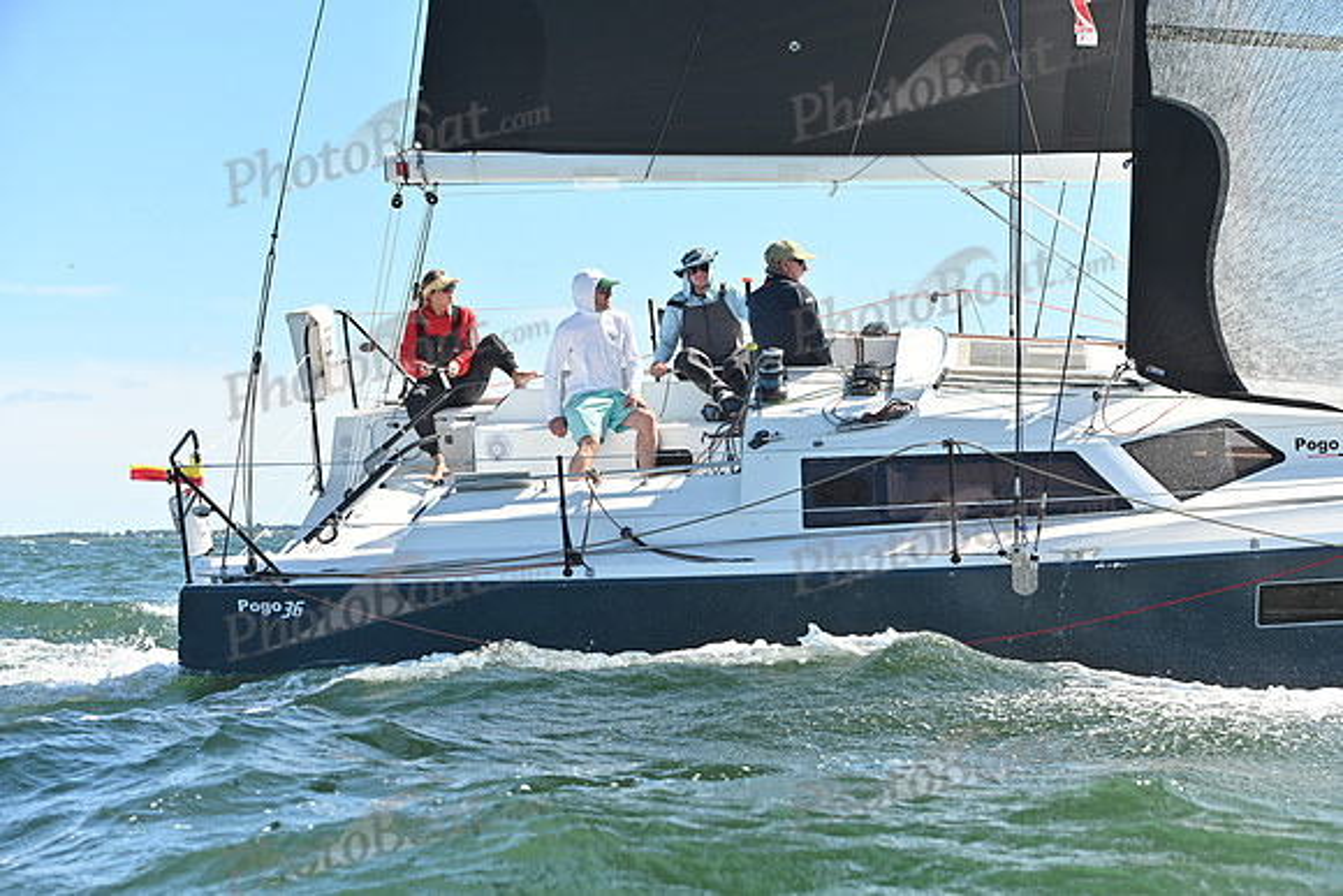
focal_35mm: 70
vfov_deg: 19.5
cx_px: 672
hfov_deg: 28.8
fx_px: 2612
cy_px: 448
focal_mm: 70
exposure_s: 1/1250
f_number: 6.3
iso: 320
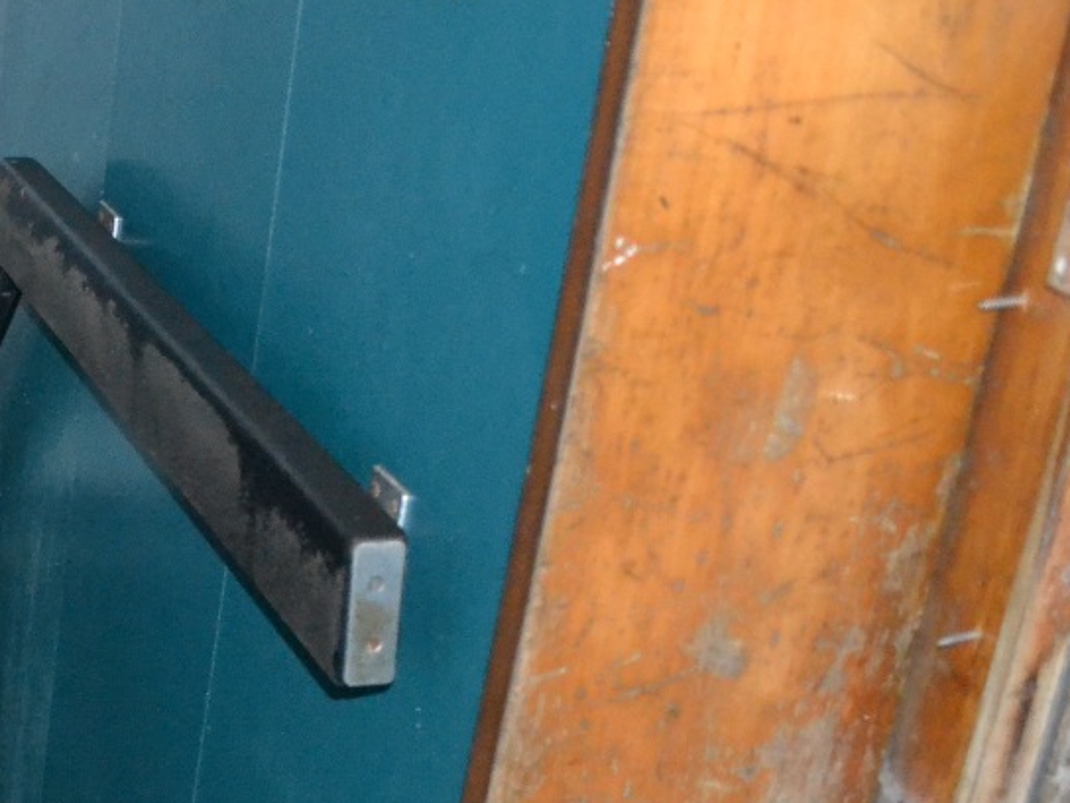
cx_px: -446
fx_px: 2380
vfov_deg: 18.7
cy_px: 755
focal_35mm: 77
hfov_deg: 21.9
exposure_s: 1/60
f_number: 3.5
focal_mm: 18
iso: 3200
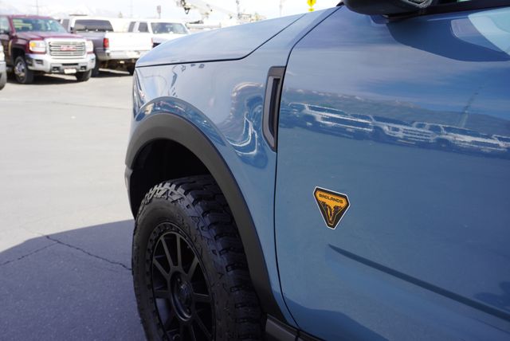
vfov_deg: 36.9
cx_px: 255
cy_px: 170
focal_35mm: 36
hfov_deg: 53.1
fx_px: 510
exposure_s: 1/100
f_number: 7.1
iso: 100
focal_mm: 24
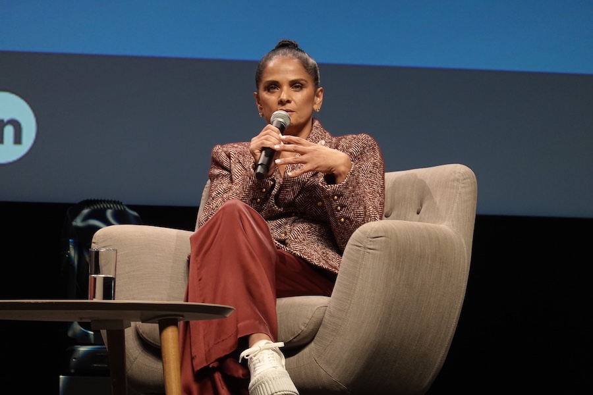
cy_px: 198
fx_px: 3294
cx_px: 296
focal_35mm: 200
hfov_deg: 10.3
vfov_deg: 6.9
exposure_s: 1/60
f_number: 4.5
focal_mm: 72
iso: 800
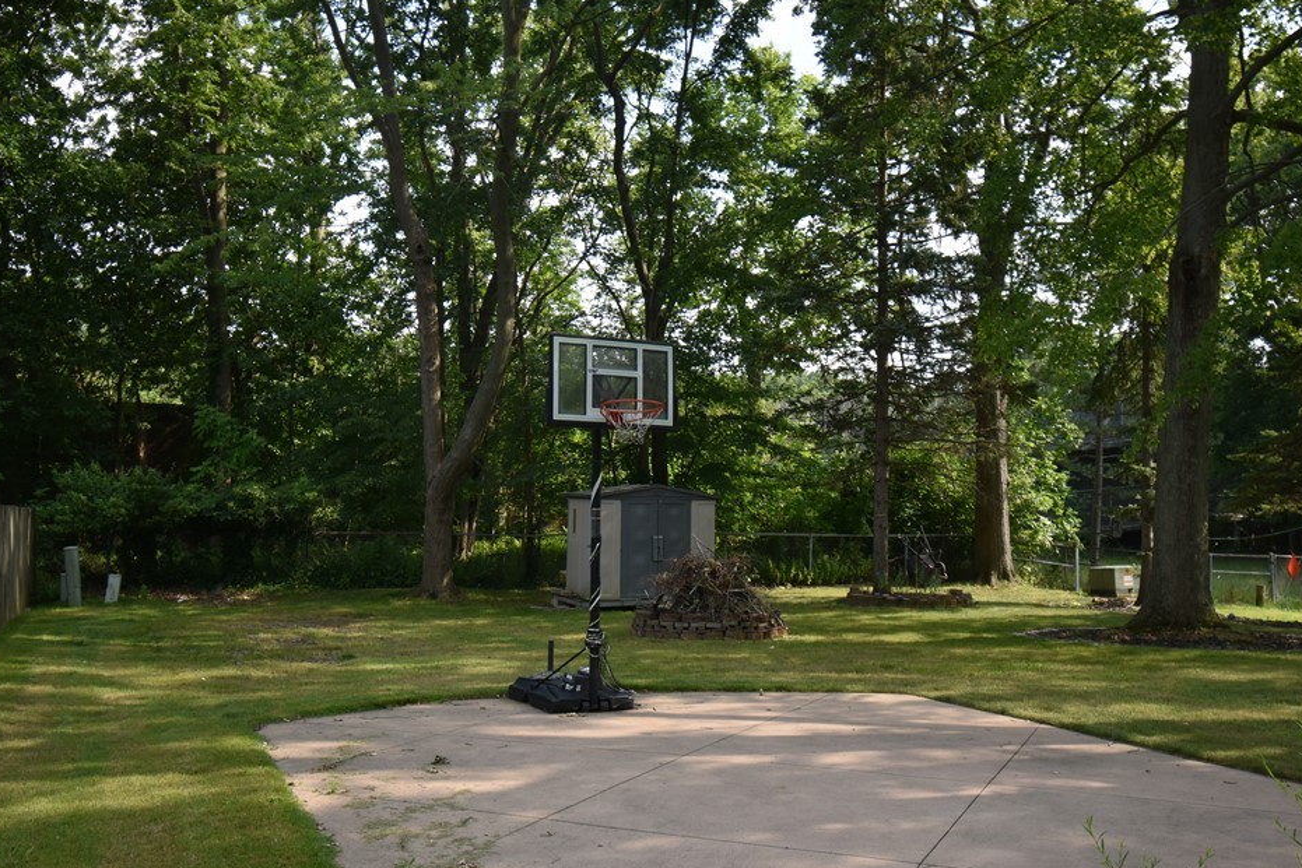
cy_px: 482
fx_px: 1266
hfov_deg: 54.4
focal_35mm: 35
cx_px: 656
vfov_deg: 37.8
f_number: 5.6
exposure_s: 1/250
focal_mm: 20
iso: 200
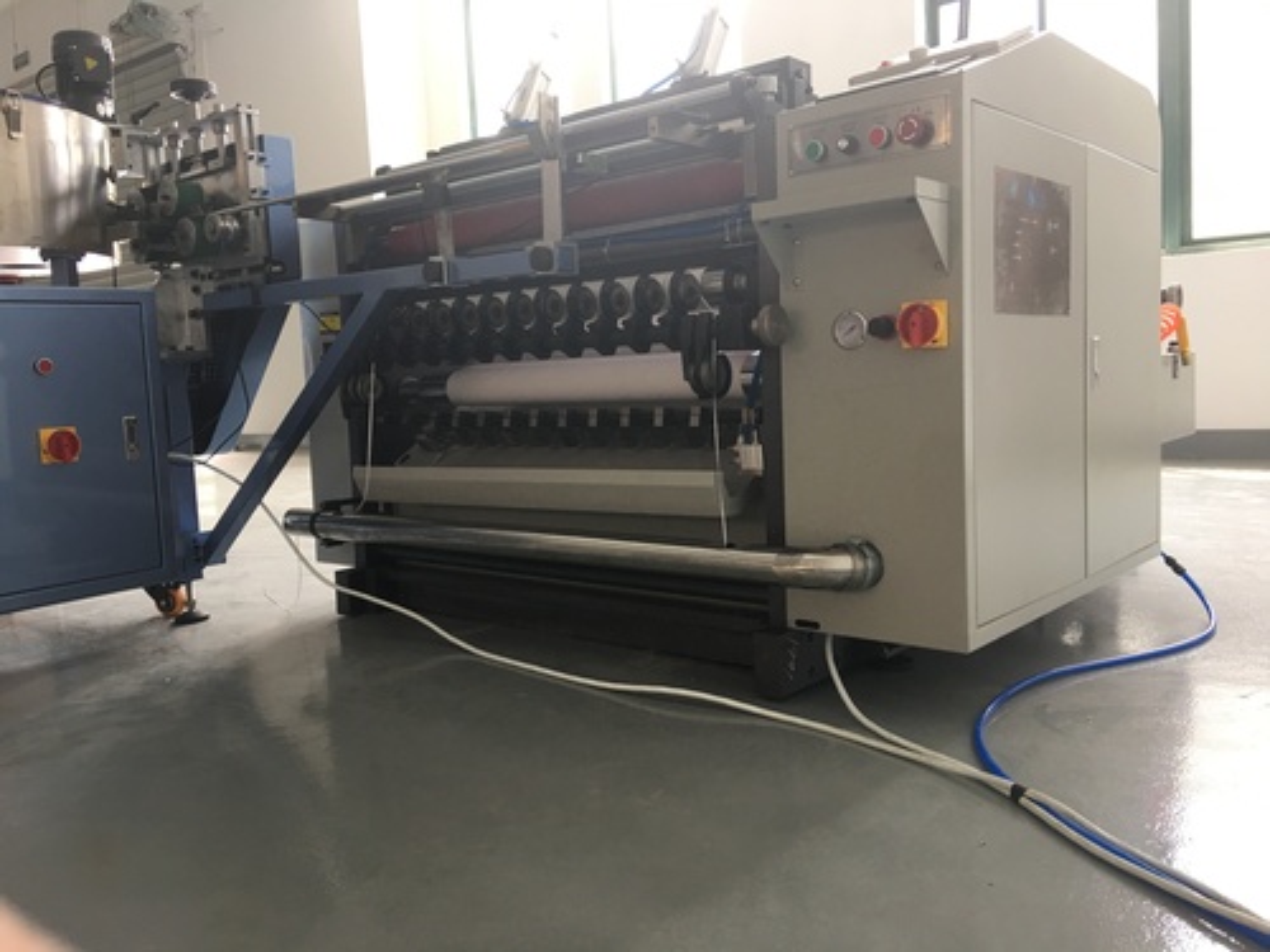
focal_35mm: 29
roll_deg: +2.6
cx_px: 635
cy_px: 476
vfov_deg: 48.2
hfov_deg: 61.7
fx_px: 1064
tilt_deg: -5.0
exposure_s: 1/33
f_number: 2.2
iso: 25
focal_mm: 4.15
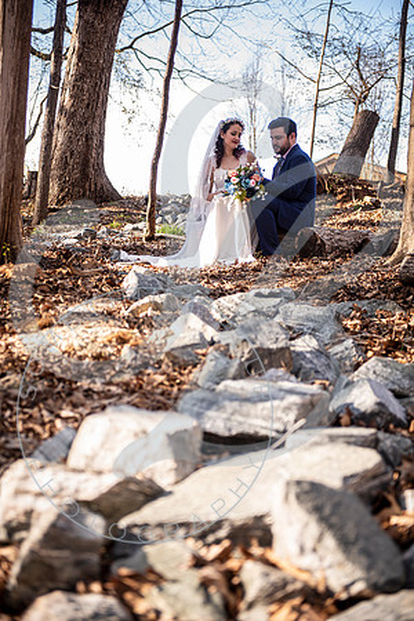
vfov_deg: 32.4
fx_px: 1069
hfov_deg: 21.9
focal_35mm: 62
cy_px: 310
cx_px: 207
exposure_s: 1/160
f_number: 2.8
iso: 100
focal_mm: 62
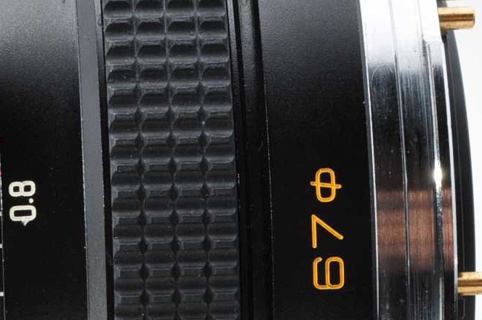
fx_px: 2594
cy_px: 242
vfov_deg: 7.1
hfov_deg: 10.6
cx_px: 43
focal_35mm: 194
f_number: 16
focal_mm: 40
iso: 200
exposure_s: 1/200
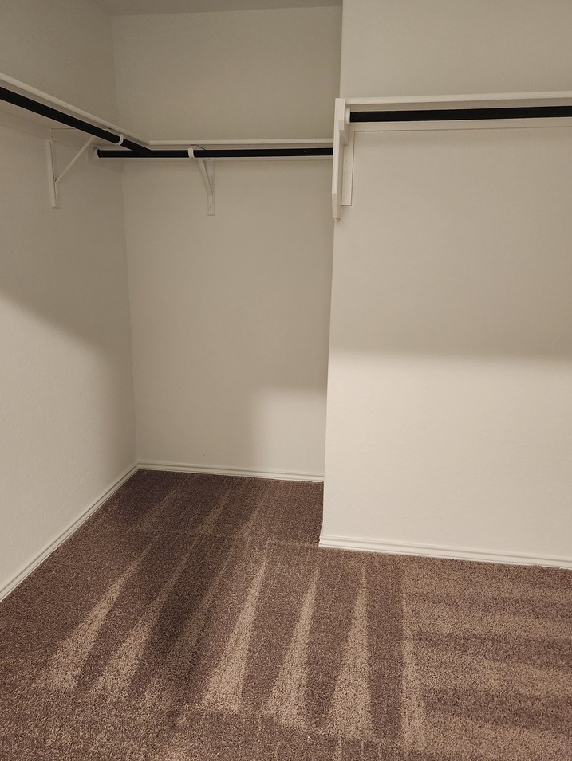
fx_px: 572
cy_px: 384
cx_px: 276
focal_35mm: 26
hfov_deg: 53.1
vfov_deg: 67.3
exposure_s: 1/40
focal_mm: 5.4
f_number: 1.8
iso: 500
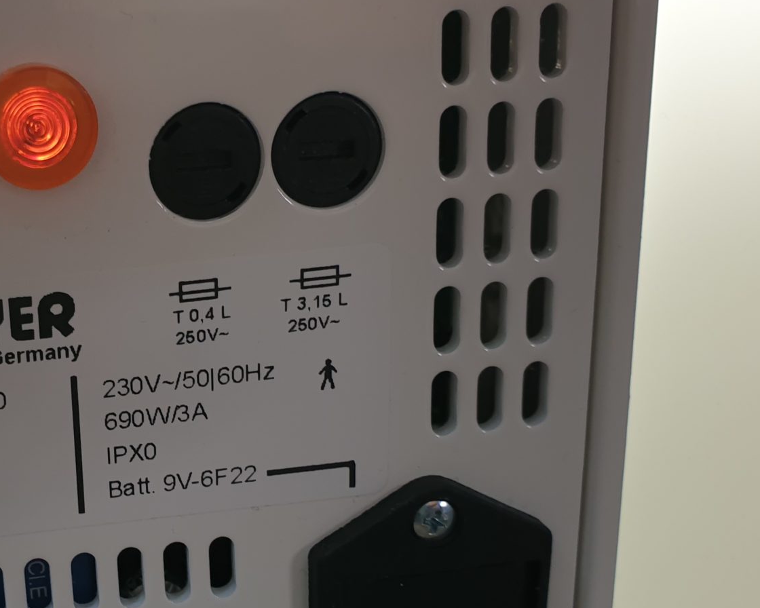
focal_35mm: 58
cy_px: 405
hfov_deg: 31.0
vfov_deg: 26.1
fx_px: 1305
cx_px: 73
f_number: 2.4
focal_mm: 4.3
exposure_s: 1/100
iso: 50
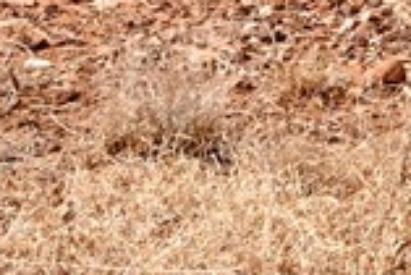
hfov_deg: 3.9
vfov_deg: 2.6
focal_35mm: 519
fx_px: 5931
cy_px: -482
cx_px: 1092
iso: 100
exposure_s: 1/250
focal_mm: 50
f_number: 8
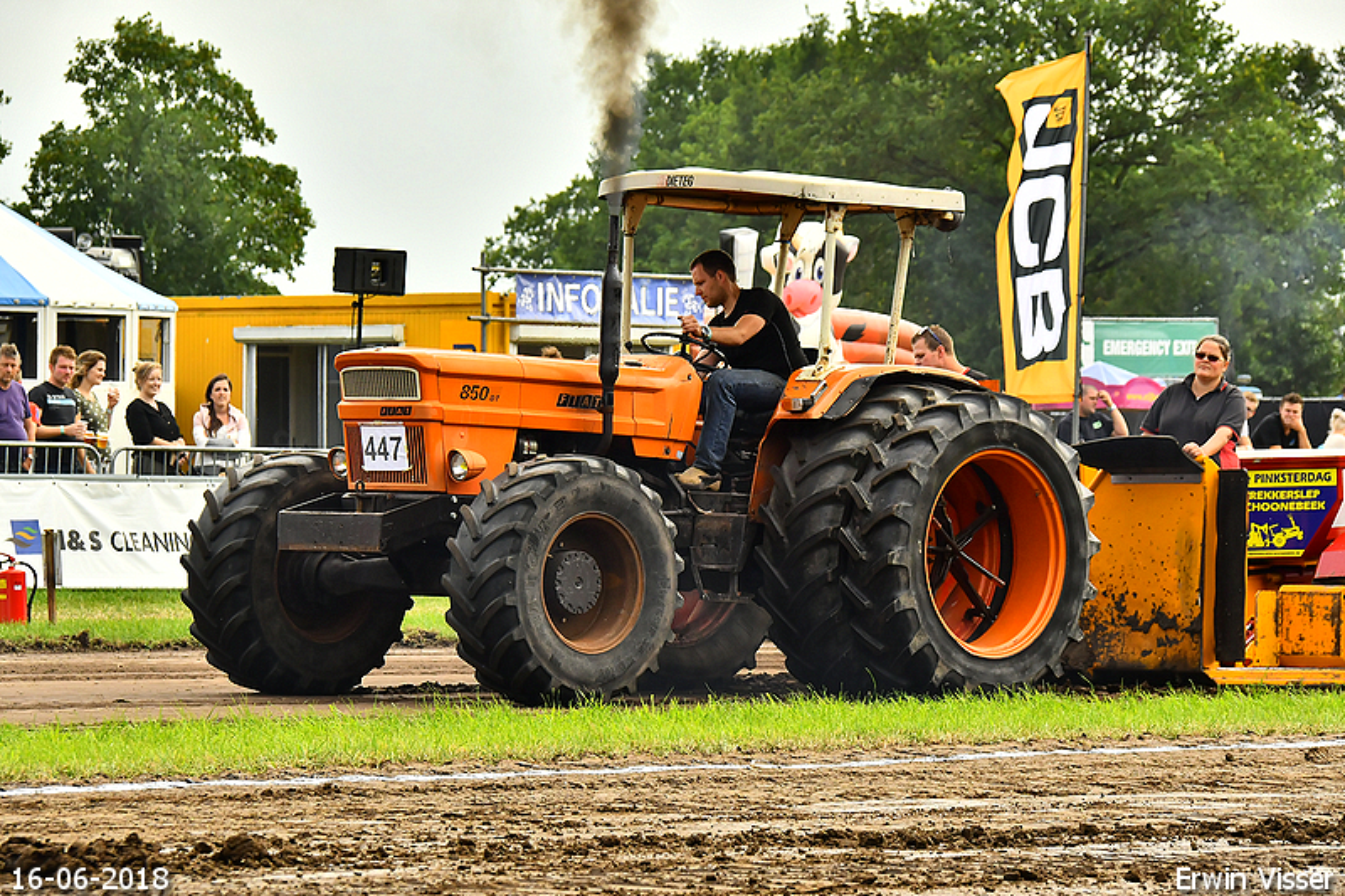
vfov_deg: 7.3
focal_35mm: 188
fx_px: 7003
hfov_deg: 11.0
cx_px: 672
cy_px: 448
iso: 500
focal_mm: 125
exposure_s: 1/1000
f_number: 9
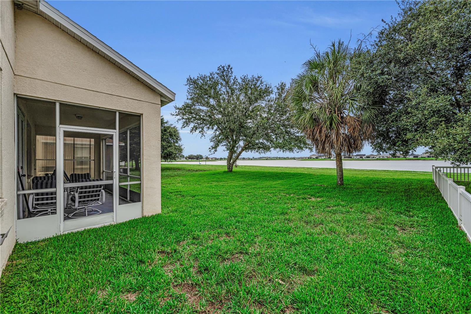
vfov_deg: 81.2
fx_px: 183
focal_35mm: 14
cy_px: 157
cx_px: 236
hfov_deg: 104.3
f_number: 10
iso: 125
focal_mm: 14
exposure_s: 1/200
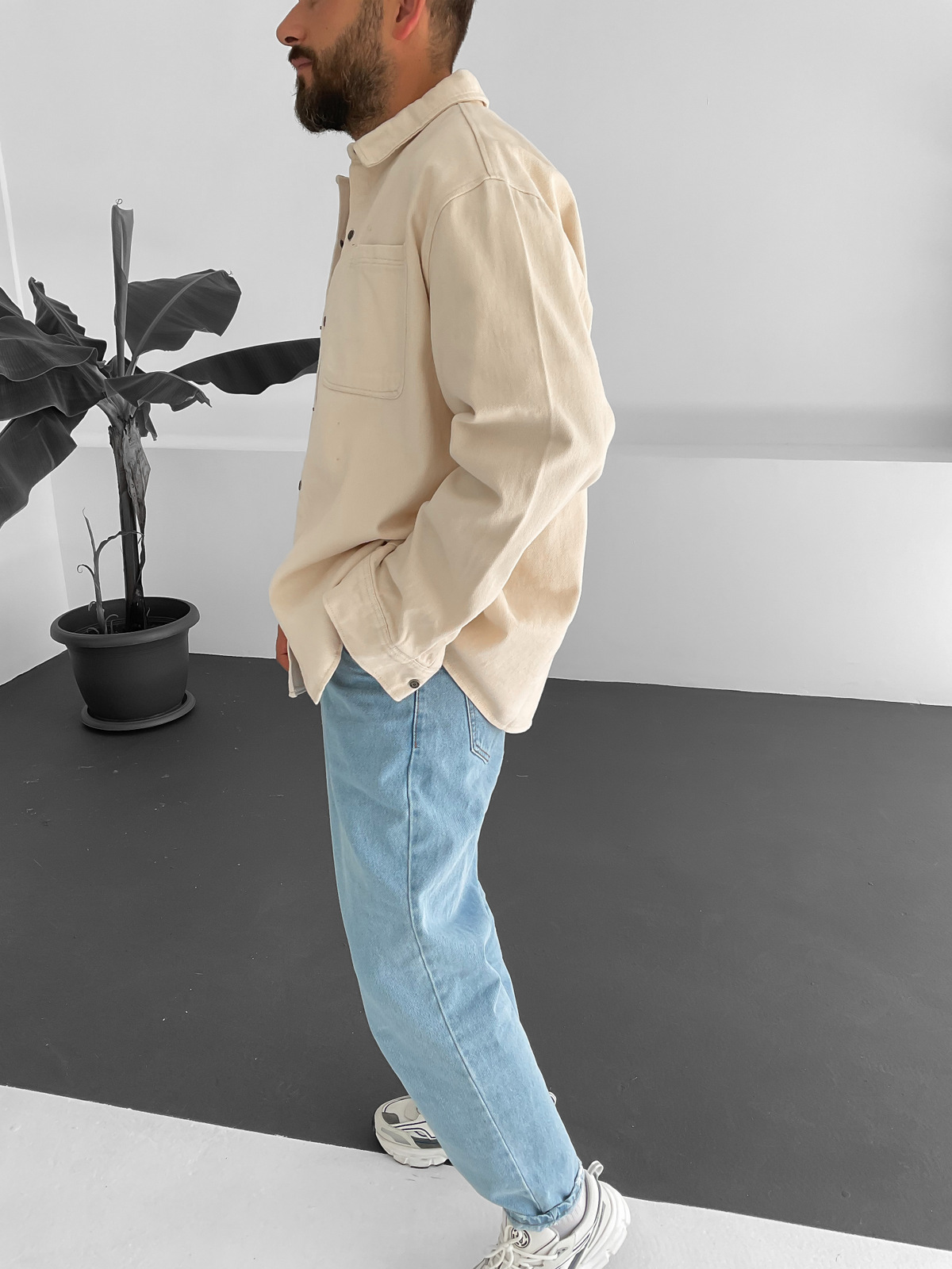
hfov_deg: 48.2
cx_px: 476
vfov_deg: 61.7
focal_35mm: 29
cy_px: 634
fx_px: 1063
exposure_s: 1/180
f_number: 1.8
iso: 16
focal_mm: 3
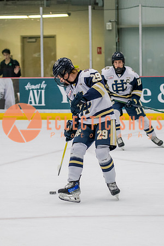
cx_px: 87
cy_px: 145
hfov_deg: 8.0
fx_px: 1174
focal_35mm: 172
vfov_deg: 12.0
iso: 2000
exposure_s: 1/640
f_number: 3.2
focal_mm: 86
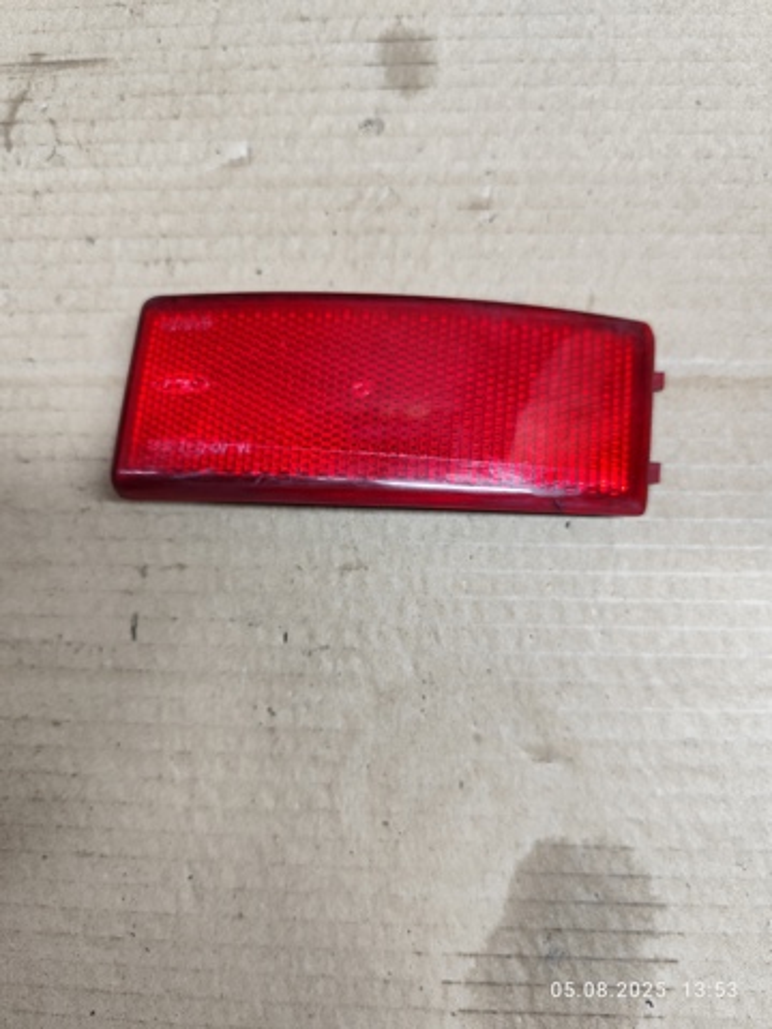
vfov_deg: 73.9
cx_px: 386
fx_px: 684
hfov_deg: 58.9
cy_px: 514
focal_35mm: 23
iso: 320
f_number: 1.65
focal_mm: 6.19
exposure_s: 1/100
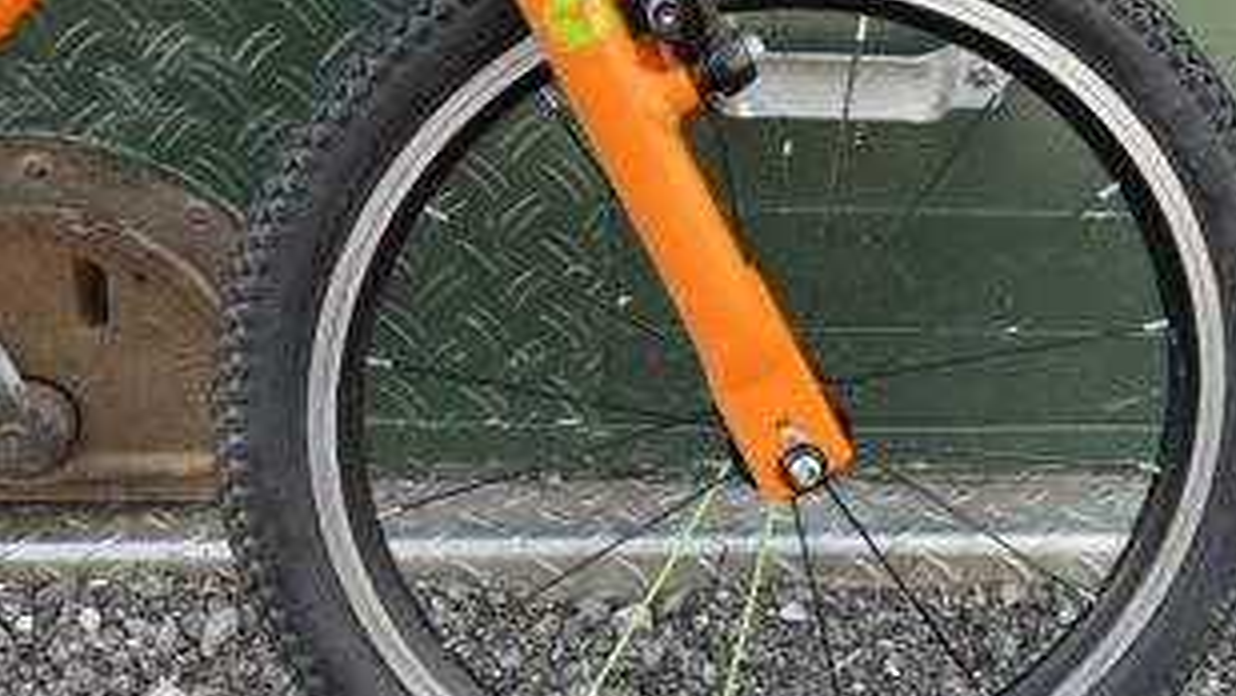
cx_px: 760
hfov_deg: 46.0
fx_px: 1442
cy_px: 200
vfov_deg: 26.9
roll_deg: -1.2
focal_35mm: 44
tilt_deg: -17.8
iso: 40
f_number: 1.6
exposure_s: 1/190
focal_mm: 5.1
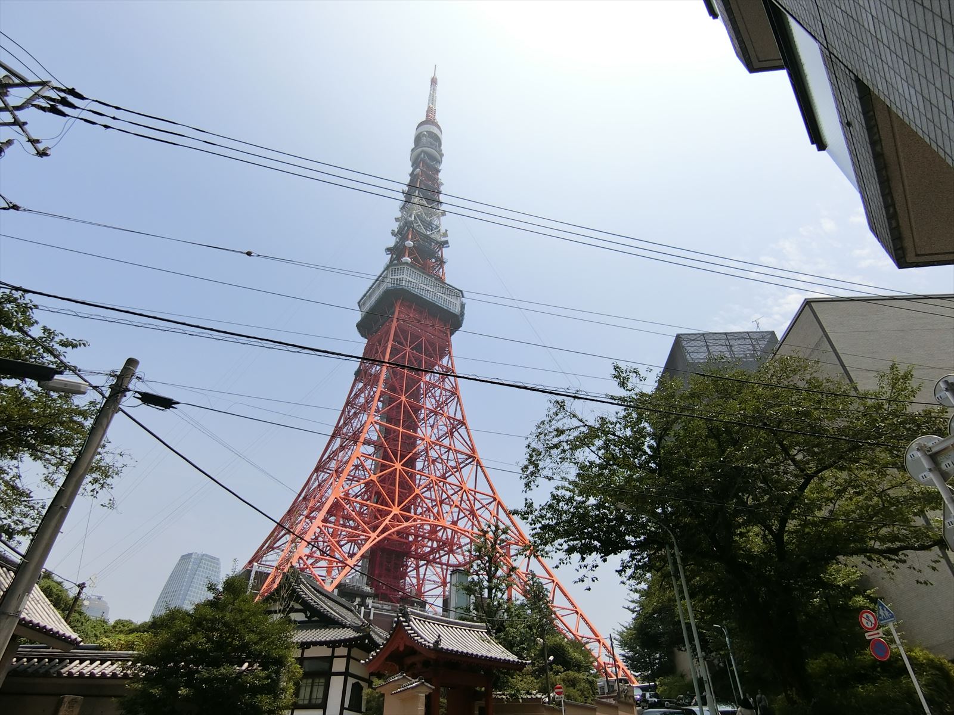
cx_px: 477
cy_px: 358
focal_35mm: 19
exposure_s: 1/400
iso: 80
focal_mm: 4.06
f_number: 6.9
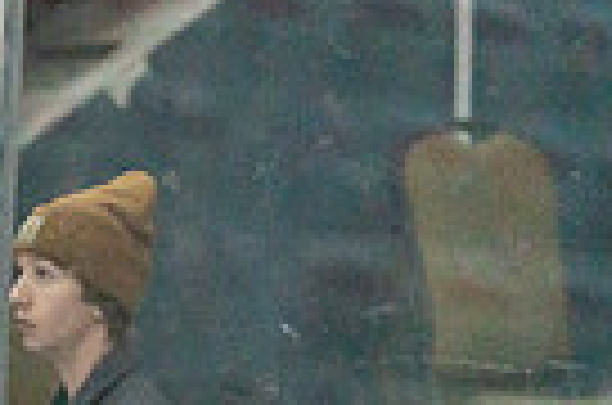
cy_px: 772
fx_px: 14518
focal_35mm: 856
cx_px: -495
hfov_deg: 2.4
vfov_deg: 1.6
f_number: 2.8
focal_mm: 200
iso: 3200
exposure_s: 1/1250
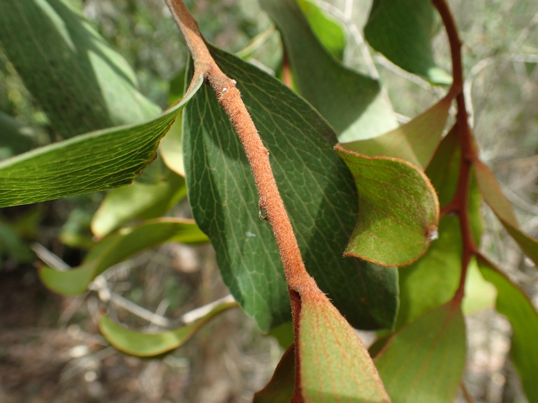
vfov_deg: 46.8
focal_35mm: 30
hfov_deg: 60.0
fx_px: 466
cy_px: 202
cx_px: 269
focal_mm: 5.5
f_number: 3.2
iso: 100
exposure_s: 1/125
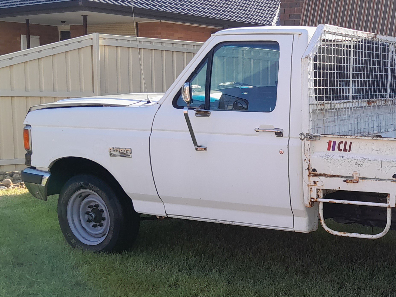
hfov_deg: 31.7
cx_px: 377
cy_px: 223
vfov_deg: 25.4
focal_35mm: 57
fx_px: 652
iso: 40
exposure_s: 1/212
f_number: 1.8
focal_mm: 3.98
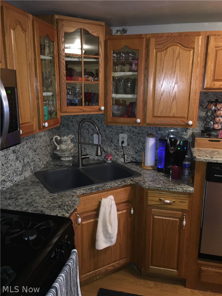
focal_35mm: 29
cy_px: 148
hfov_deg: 48.2
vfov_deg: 61.7
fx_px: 248
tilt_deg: -12.8
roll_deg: -0.3
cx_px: 111
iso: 100
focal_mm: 4.15
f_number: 2.2
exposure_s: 1/16
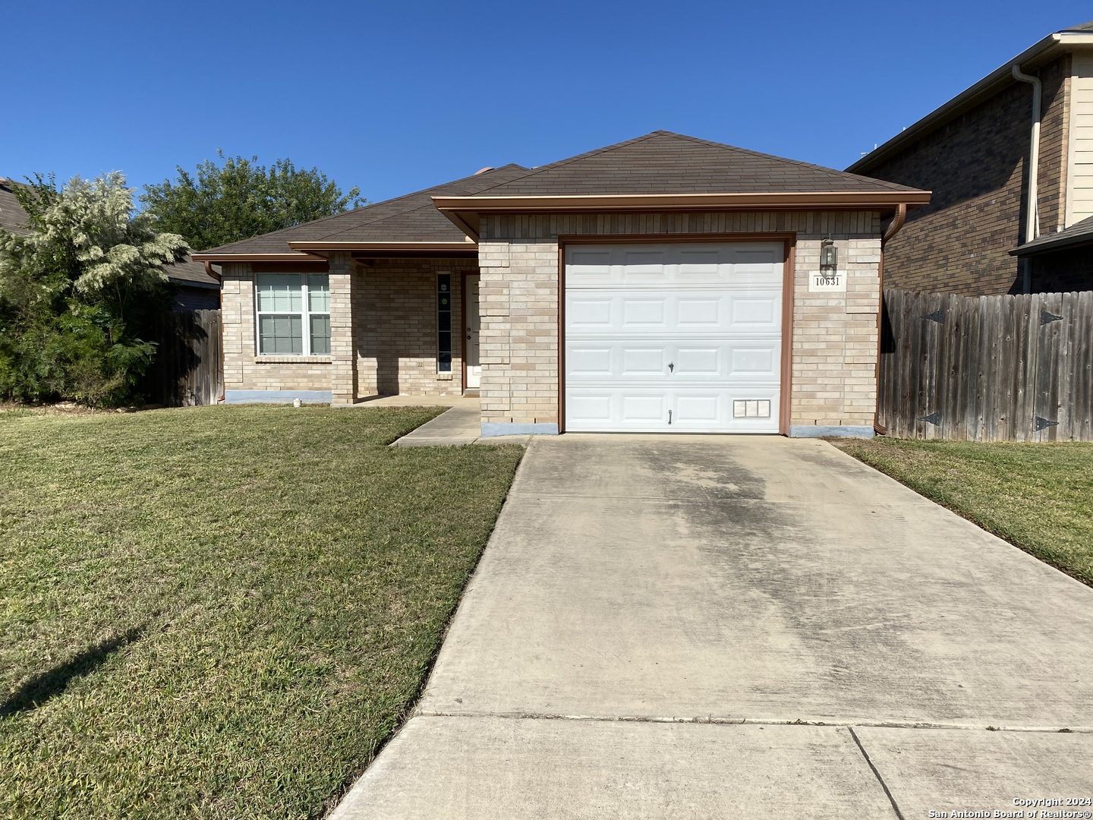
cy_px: 410
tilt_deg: -4.3
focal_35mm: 26
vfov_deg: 53.1
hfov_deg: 67.3
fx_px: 821
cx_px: 546
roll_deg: +0.7
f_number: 1.8
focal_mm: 4.25
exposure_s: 1/5747
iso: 32
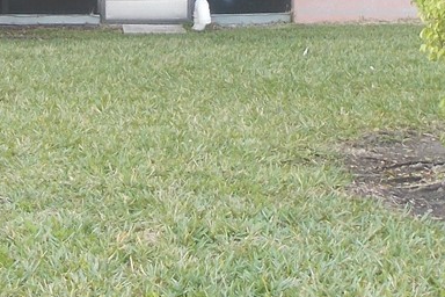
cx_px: 141
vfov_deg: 10.3
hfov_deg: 15.7
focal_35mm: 130
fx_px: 1607
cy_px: -85
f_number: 3.4
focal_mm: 5.3
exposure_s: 1/80
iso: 80
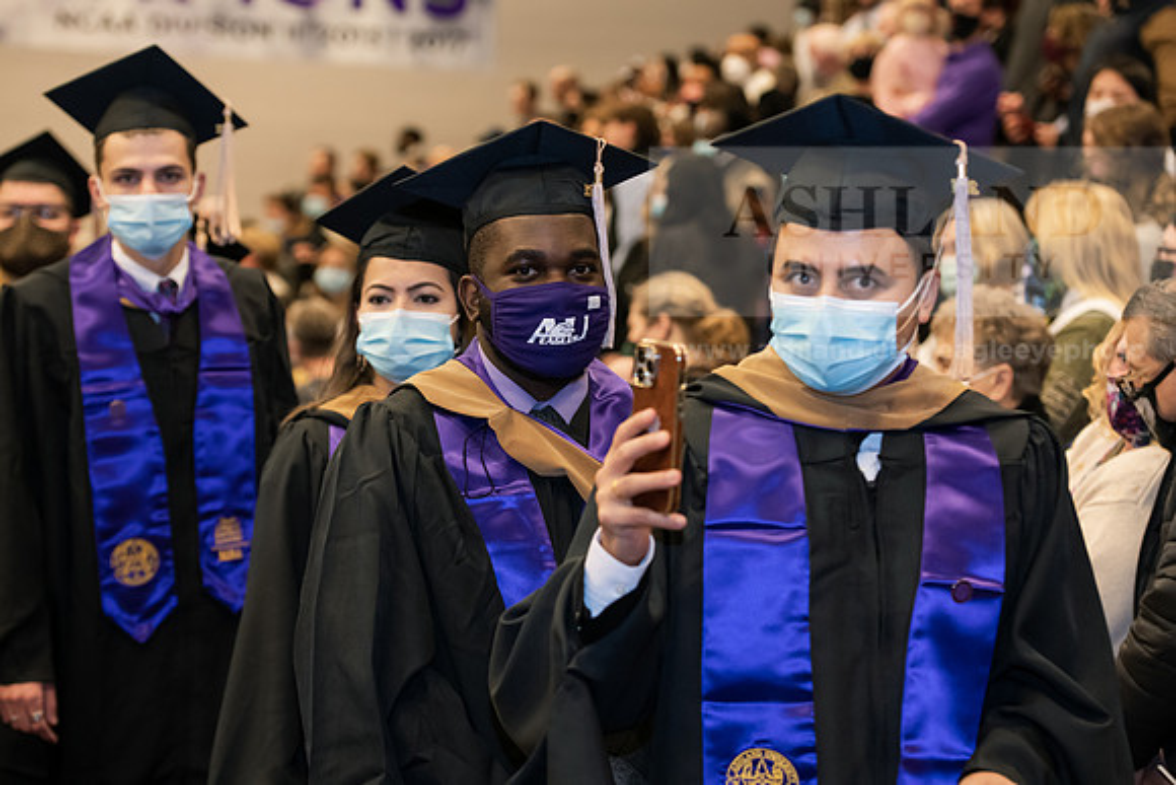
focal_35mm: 92
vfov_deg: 14.9
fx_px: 3006
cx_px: 588
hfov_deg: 22.1
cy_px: 392
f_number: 4
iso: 2000
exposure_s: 1/200
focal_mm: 92
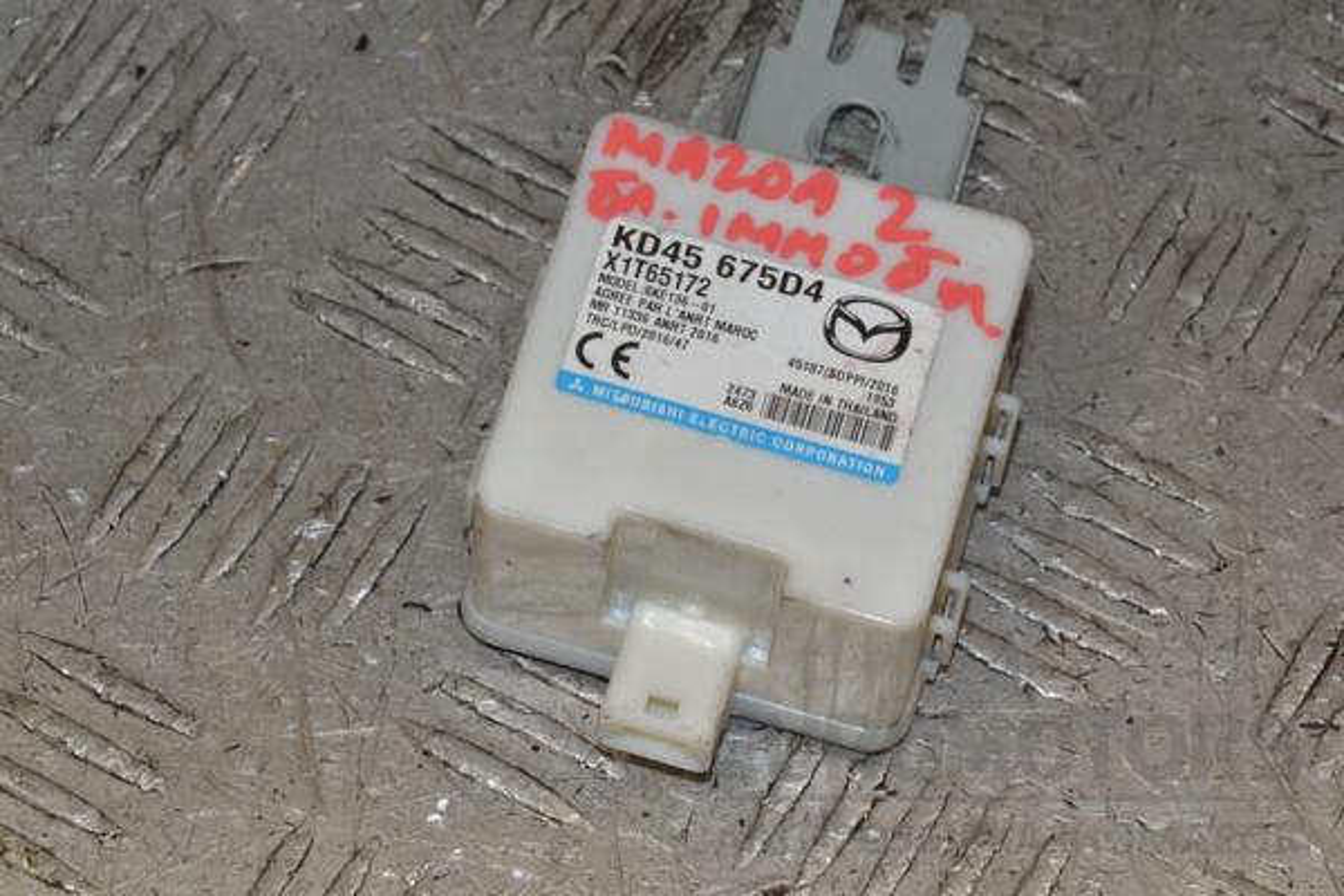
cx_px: 672
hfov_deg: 13.0
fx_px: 5880
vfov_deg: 8.7
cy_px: 448
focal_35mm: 158
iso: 800
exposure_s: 1/200
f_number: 13
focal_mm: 105
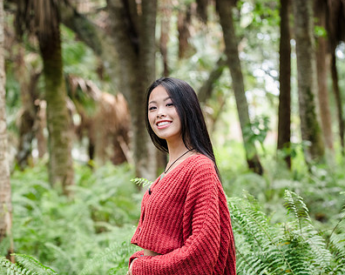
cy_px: 171
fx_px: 1142
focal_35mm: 112
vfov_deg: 13.7
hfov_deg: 17.2
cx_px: 132
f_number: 2.8
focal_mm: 70
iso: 800
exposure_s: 1/60
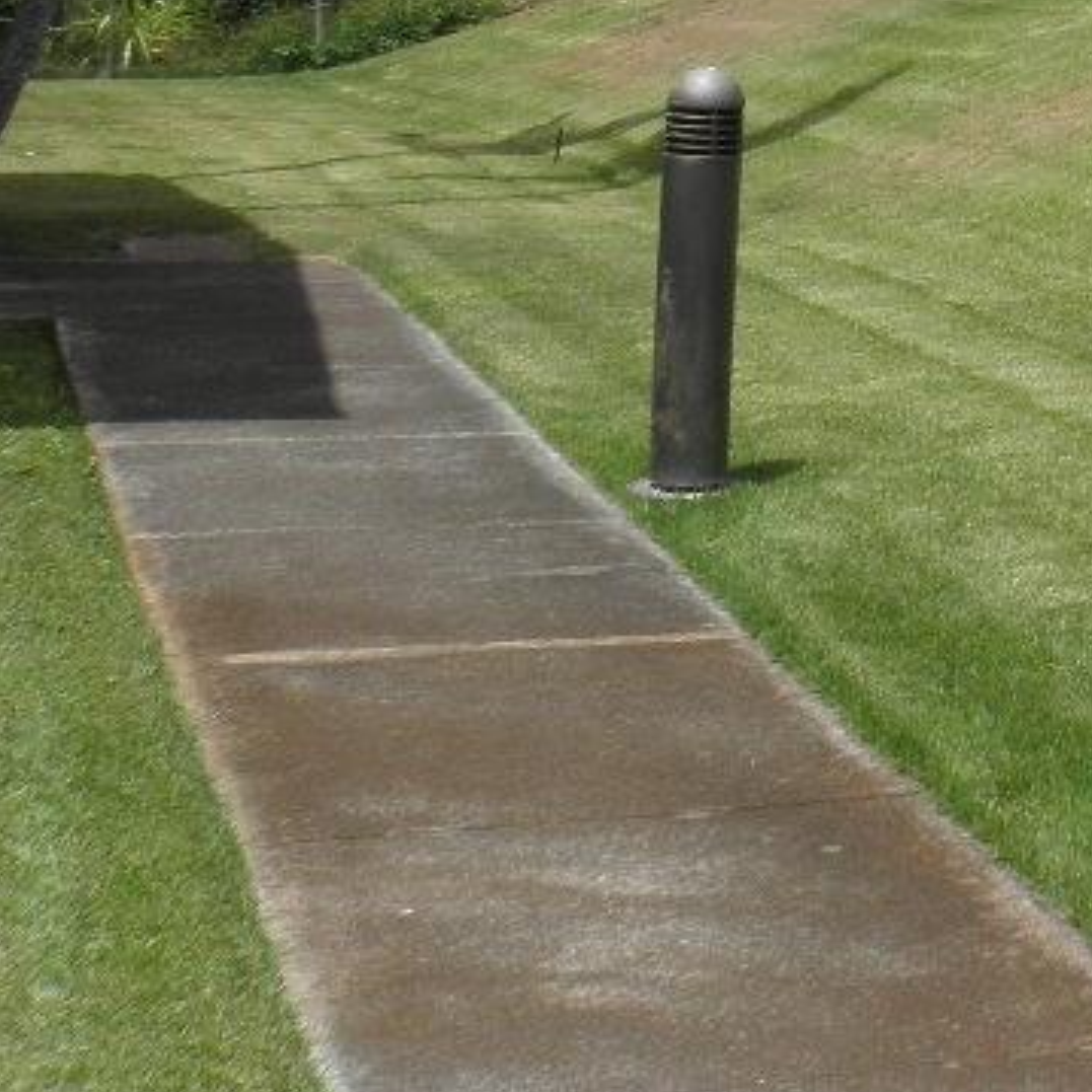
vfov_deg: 19.5
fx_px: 2927
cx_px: 1746
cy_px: -319
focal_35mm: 82
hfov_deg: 18.2
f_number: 5.6
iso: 64
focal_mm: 4.6
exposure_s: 1/400
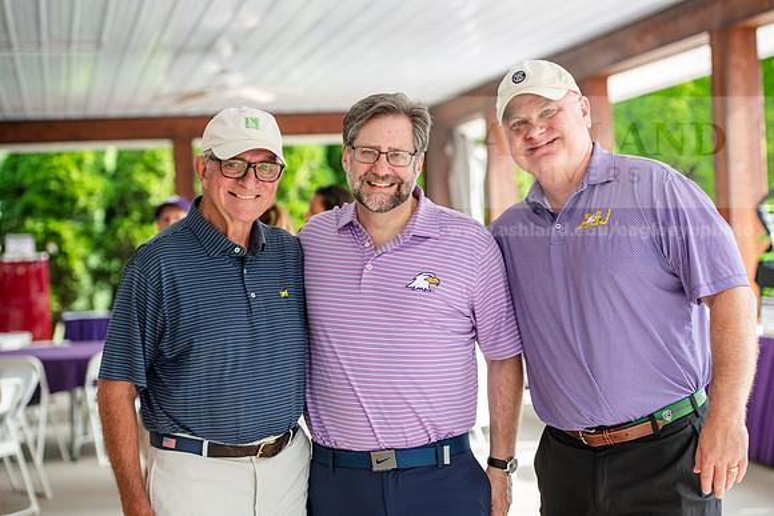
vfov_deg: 16.1
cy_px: 258
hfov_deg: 23.9
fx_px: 1828
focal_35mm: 85
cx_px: 387
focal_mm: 85
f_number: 3.5
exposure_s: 1/250
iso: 200
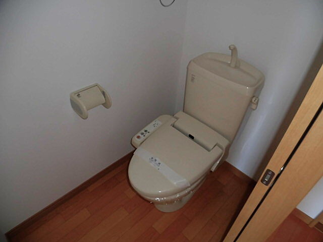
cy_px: 121
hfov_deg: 71.6
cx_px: 162
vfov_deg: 56.8
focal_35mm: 24
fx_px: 224
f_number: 3.1
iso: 250
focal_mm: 4.3
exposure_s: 1/15
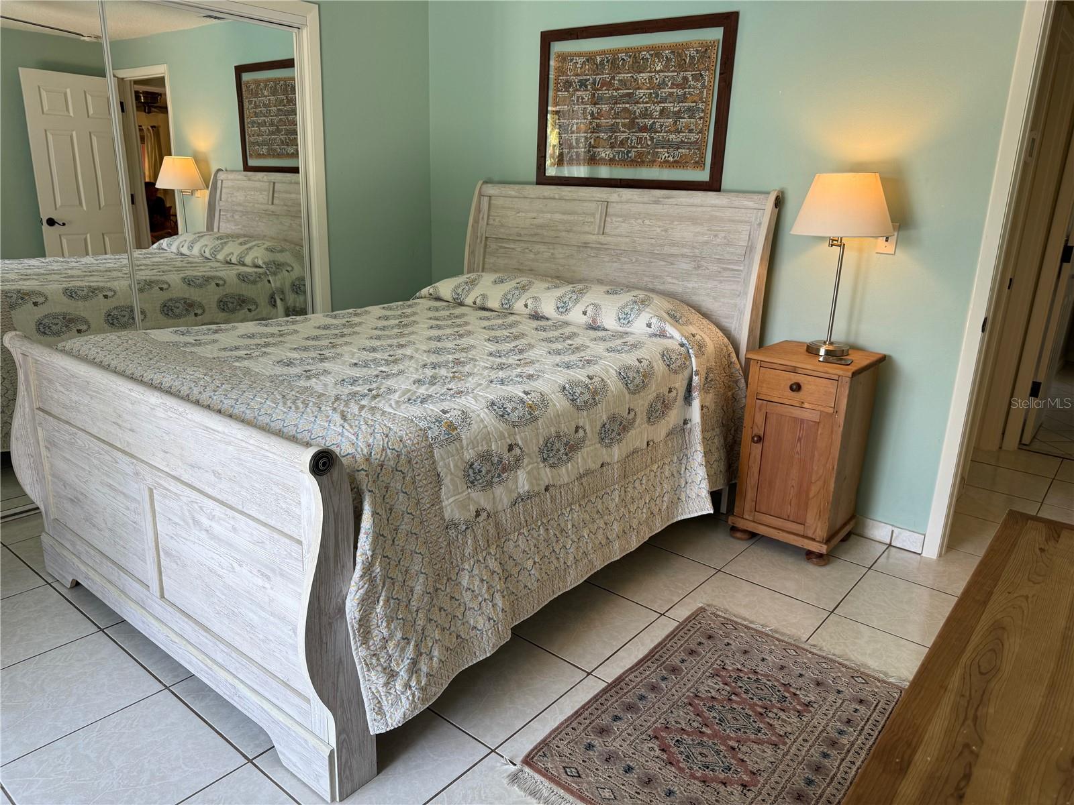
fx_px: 745
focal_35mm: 24
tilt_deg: -17.1
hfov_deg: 71.6
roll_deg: -2.7
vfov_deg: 56.8
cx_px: 537
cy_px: 402
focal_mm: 6.76
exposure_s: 1/120
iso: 64
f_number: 1.78
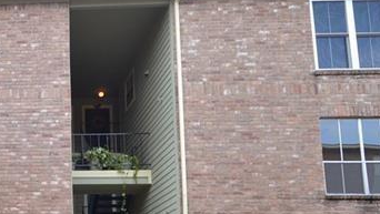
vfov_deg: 24.2
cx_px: -24
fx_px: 474
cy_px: 223
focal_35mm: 47
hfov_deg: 37.5
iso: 100
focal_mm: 10
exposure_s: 1/160
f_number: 6.3
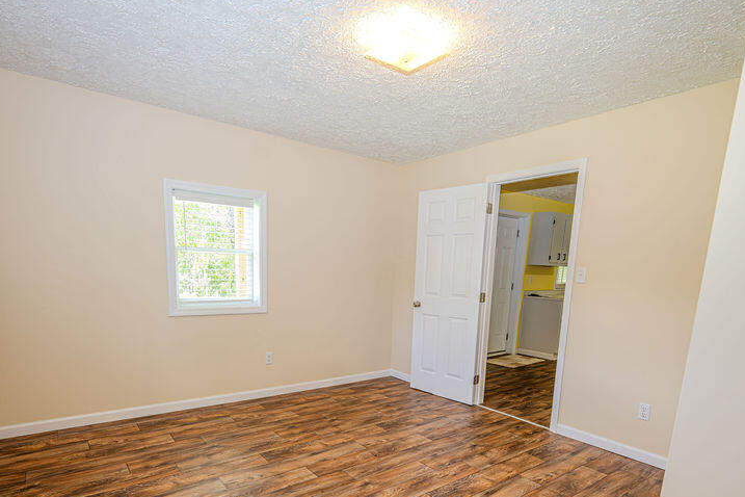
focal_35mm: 20
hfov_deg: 84.0
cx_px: 366
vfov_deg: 60.0
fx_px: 414
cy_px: 344
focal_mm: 14
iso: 2000
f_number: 4
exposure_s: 1/200
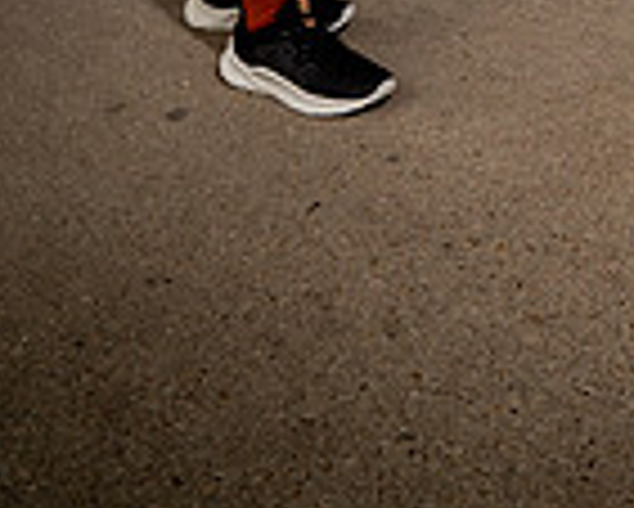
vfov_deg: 16.5
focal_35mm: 72
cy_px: -490
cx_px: 643
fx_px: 1352
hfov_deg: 25.1
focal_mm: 24
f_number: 8
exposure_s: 1/250
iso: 100
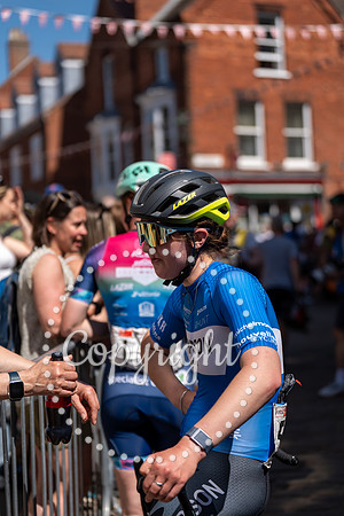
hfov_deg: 17.7
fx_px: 1104
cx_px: 172
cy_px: 258
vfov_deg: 26.3
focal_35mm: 77
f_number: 2.8
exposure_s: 1/2000
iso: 100
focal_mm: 77
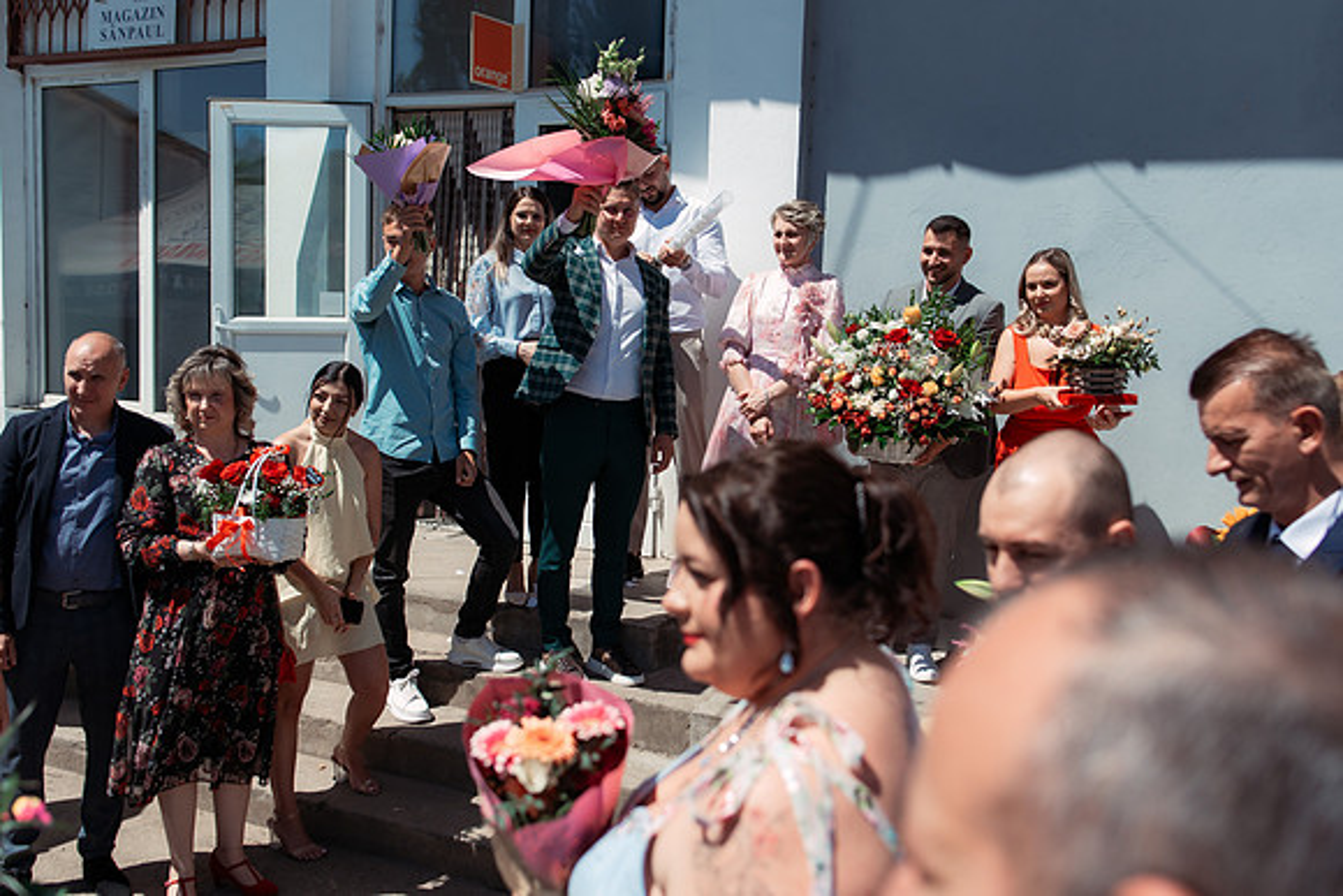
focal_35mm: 35
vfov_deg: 37.9
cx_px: 672
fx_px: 1306
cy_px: 448
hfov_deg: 54.4
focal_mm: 35
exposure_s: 1/2000
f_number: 3.5
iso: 125
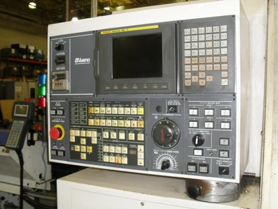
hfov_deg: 52.6
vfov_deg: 40.7
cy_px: 104
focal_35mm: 35
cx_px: 139
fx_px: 281
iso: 200
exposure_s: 1/45
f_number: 3.2
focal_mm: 6.3
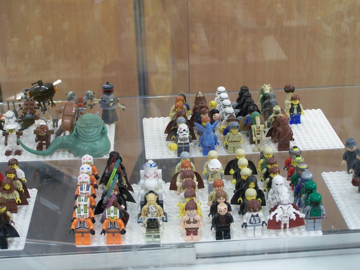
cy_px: 135
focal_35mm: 69
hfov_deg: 28.2
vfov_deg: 21.3
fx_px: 718
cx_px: 180
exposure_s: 1/2
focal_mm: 11.5
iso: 80
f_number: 3.2
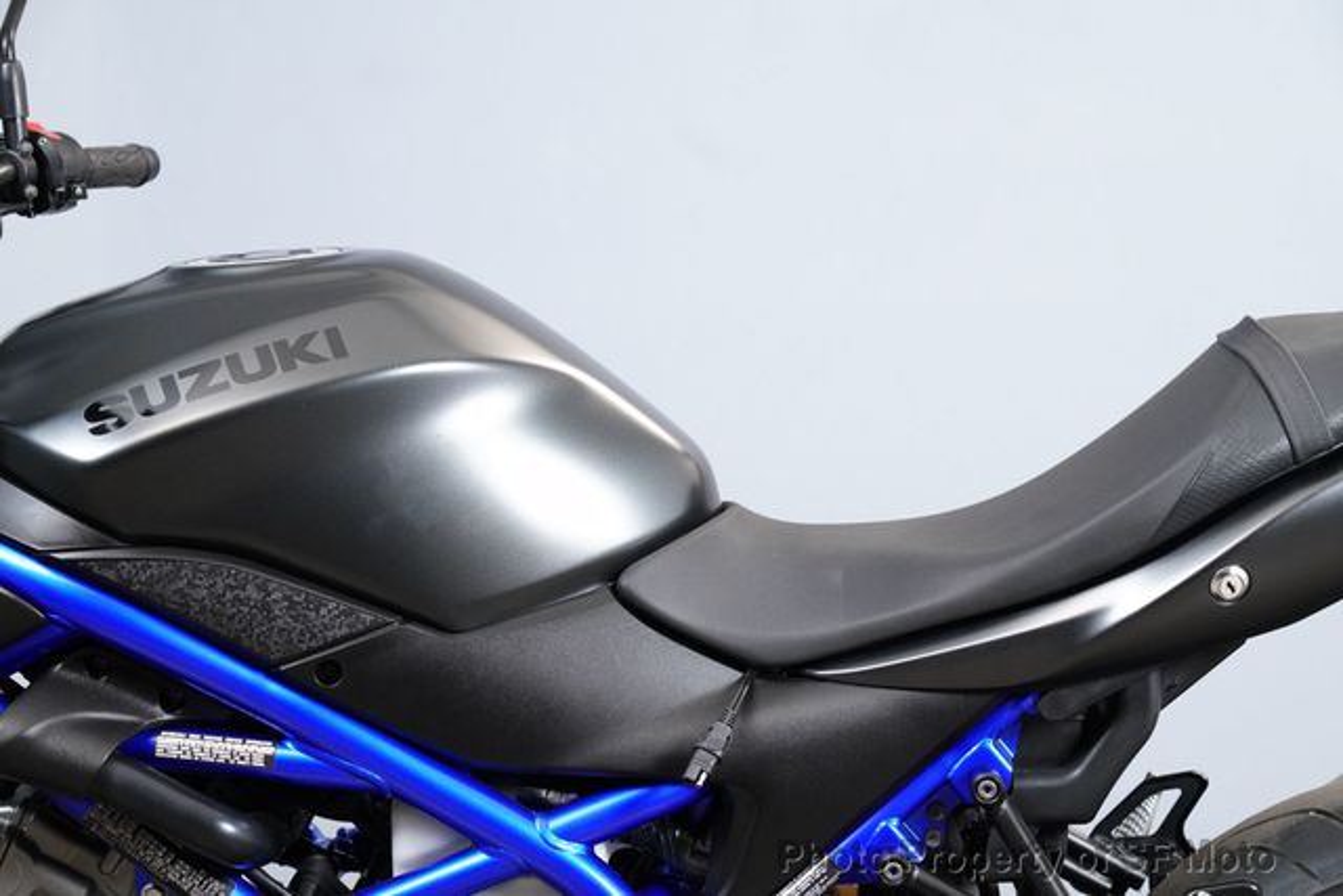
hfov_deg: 19.5
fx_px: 3918
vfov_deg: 13.0
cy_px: 448
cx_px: 672
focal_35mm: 105
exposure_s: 1/100
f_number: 7.1
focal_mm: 105
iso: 5000
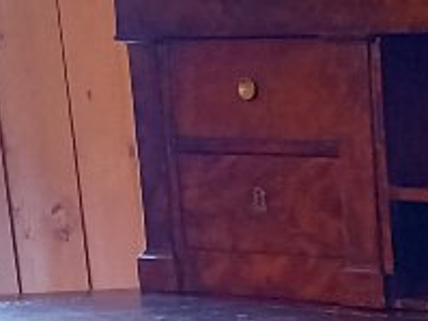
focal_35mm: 151
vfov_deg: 8.9
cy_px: 763
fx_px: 1866
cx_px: 834
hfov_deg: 11.8
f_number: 1.8
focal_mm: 4.65
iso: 400
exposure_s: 1/25
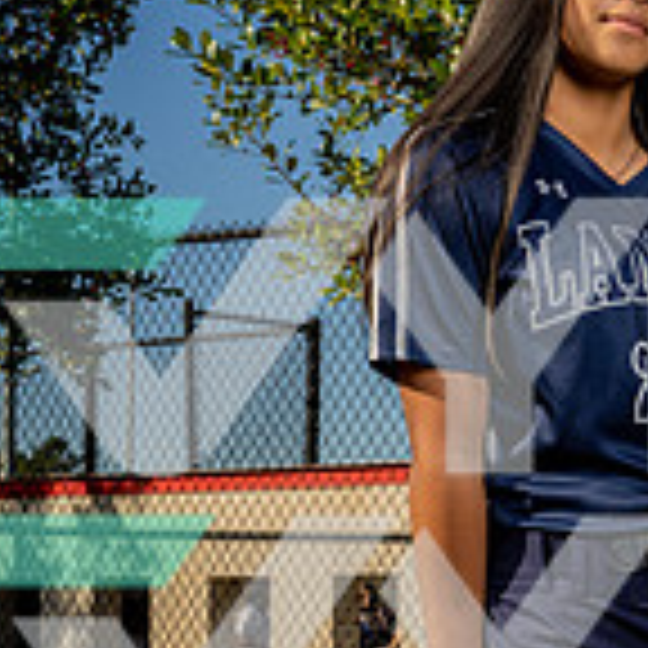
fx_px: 2647
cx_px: 608
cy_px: 657
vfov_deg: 13.7
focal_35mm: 125
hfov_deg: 13.8
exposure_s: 1/250
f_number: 10
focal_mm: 47
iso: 125
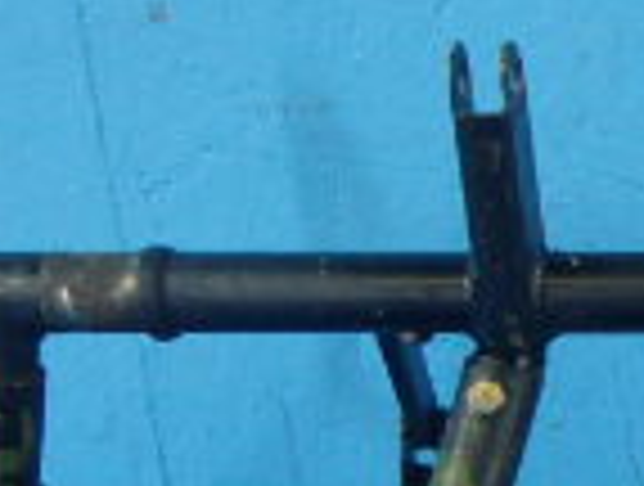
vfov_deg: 11.5
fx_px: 2331
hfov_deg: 14.3
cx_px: 1076
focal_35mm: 125
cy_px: 706
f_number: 3.9
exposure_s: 1/30
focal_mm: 5
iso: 250
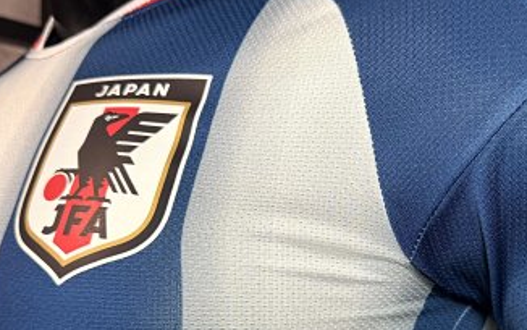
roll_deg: +0.2
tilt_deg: +0.9
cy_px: 269
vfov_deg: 25.4
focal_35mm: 50
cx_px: 349
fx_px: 718
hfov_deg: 39.8
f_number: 1.78
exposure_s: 1/100
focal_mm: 6.76
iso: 125
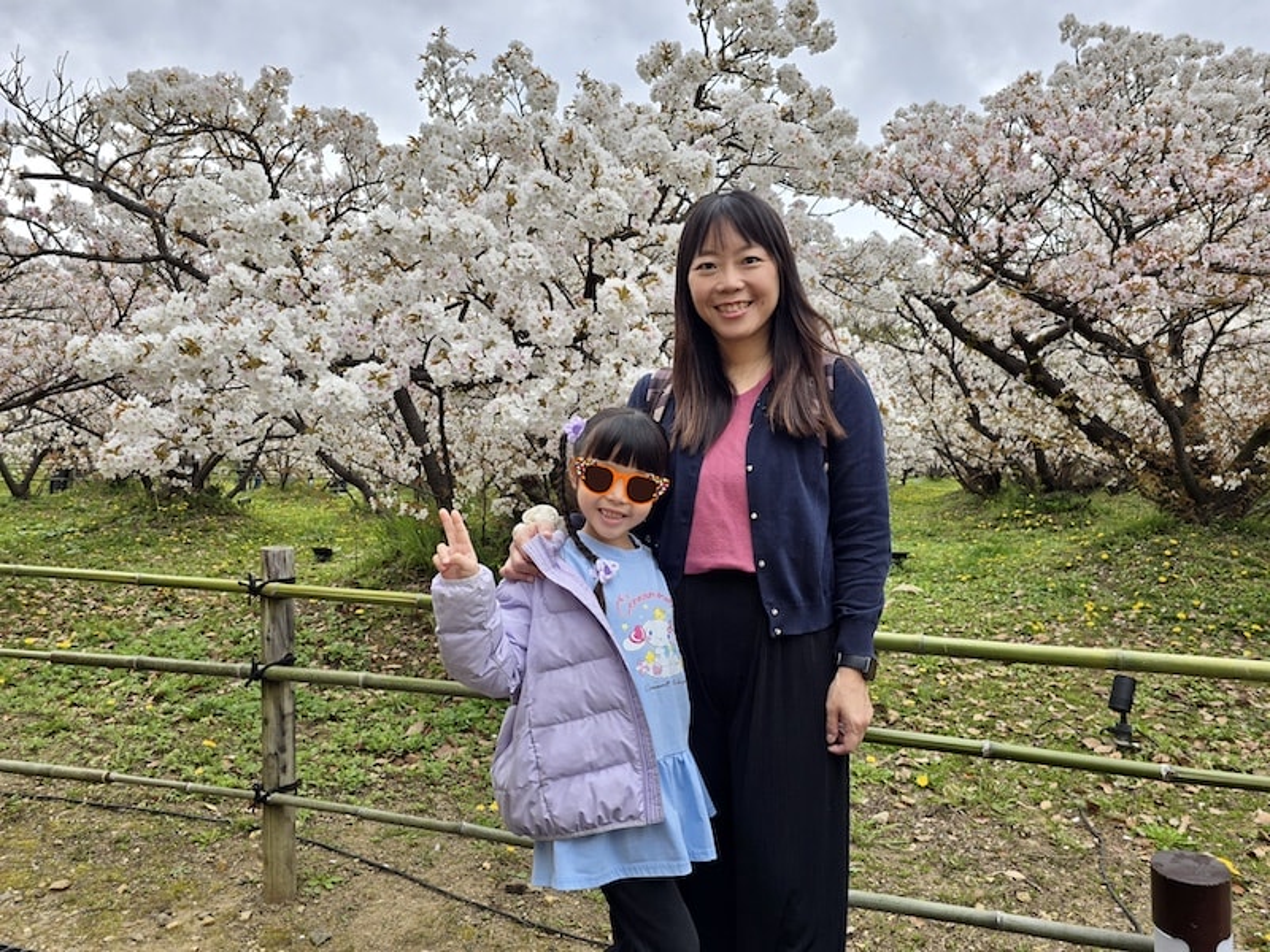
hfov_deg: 73.9
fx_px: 844
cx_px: 635
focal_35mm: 23
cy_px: 476
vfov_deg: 58.9
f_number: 1.7
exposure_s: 1/286
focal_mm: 6.3
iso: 12
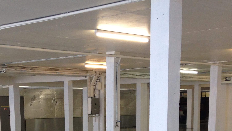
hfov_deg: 23.8
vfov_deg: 12.9
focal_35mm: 89
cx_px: 82
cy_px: 195
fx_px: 548
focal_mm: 4.28
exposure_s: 1/40
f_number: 2.4
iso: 64
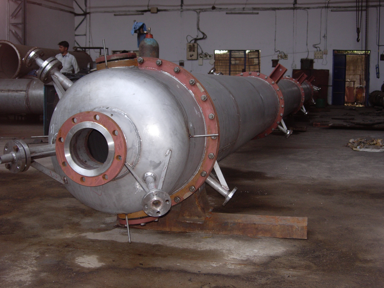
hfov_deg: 37.5
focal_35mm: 51
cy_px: 144
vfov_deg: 28.6
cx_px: 192
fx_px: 566
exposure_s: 1/161
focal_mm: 10.6
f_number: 3.2
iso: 79
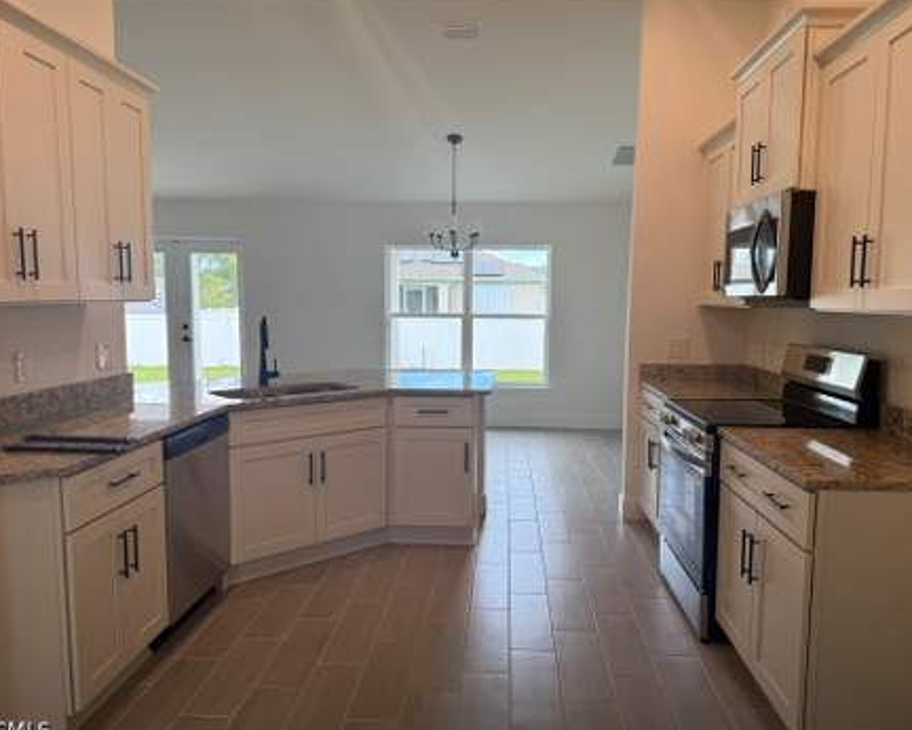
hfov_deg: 66.0
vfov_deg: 55.0
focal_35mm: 26
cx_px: 464
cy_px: 367
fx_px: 702
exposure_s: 1/321
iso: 100
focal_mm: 6.76
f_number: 1.78
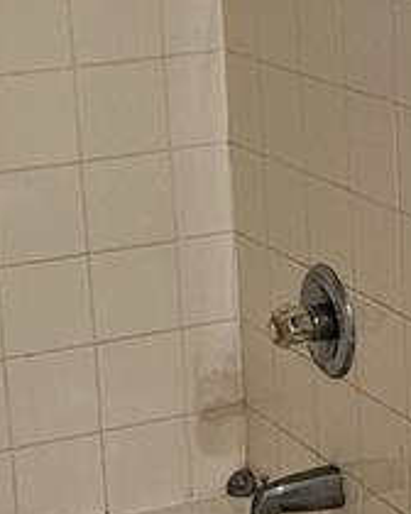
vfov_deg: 15.0
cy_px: 269
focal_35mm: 128
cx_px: 294
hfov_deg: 12.0
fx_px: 1946
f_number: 1.8
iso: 125
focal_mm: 5.4
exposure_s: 1/120
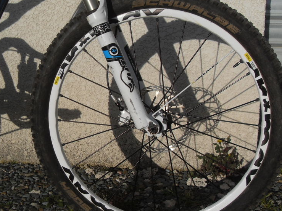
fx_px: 375
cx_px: 144
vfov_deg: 31.5
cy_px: 117
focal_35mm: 46
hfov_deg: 41.2
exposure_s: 1/750
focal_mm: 6.3
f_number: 7
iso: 80
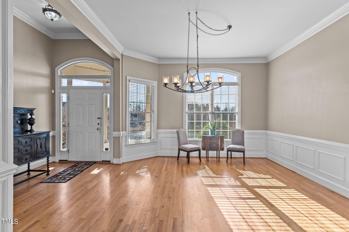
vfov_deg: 67.3
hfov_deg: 90.0
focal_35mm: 18
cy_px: 116
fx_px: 174
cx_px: 174
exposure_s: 1/80
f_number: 7.1
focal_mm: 18
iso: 400
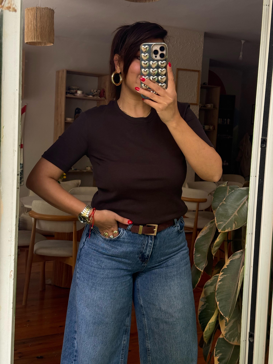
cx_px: 136
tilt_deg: -23.2
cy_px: 182
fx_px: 505
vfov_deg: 39.7
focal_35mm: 48
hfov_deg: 30.3
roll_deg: -2.2
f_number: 1.78
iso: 125
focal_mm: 6.76
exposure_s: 1/242
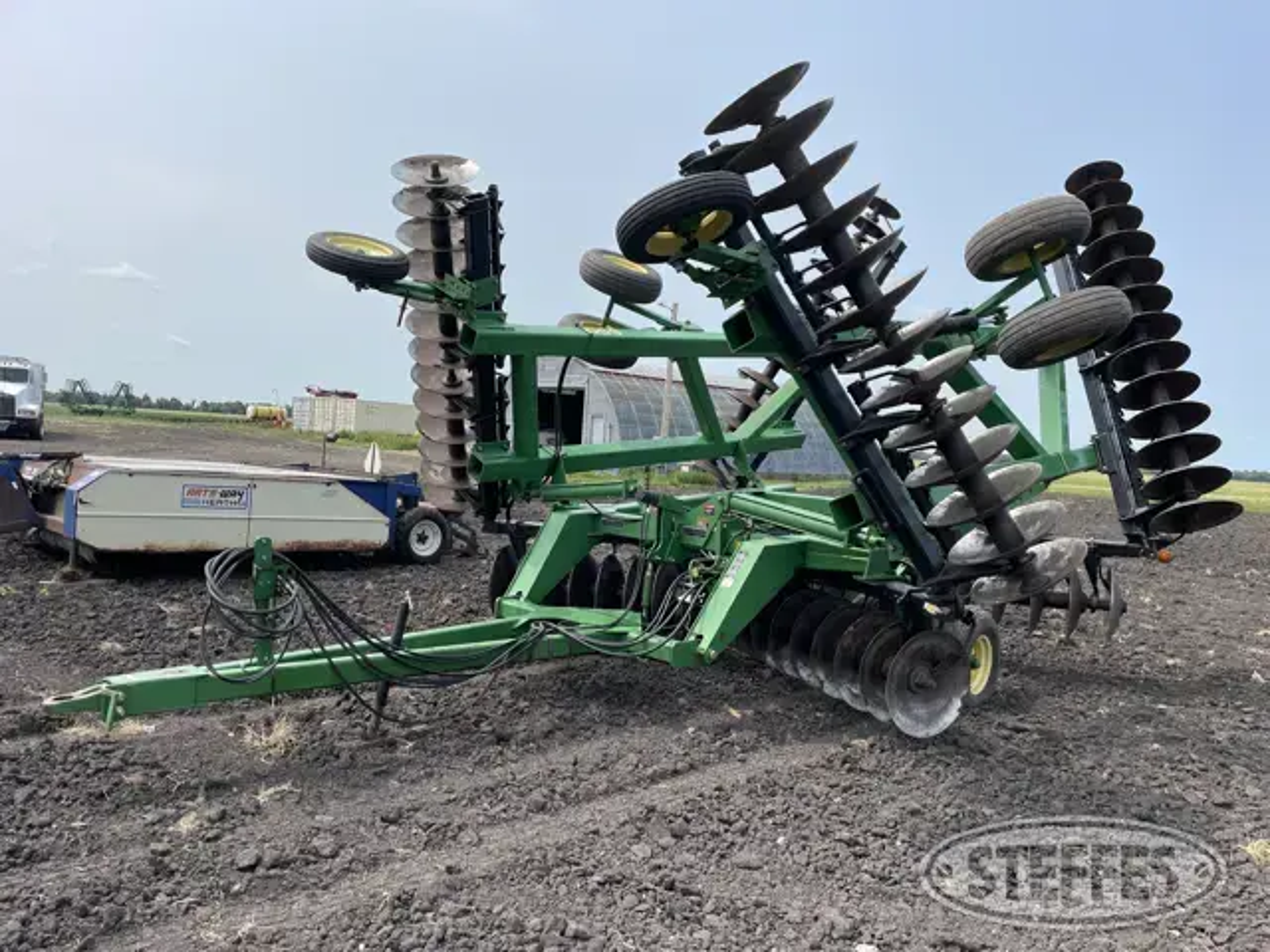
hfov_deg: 67.3
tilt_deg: -2.2
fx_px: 954
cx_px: 635
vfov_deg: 53.1
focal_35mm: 26
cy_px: 476
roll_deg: -3.1
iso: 32
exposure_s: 1/3731
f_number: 1.6
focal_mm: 4.2
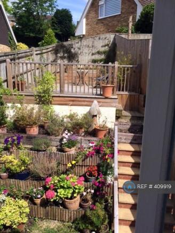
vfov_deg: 61.6
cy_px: 116
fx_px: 195
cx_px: 88
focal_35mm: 29
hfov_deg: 48.2
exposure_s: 1/2053
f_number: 2.2
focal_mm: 4.15
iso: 32
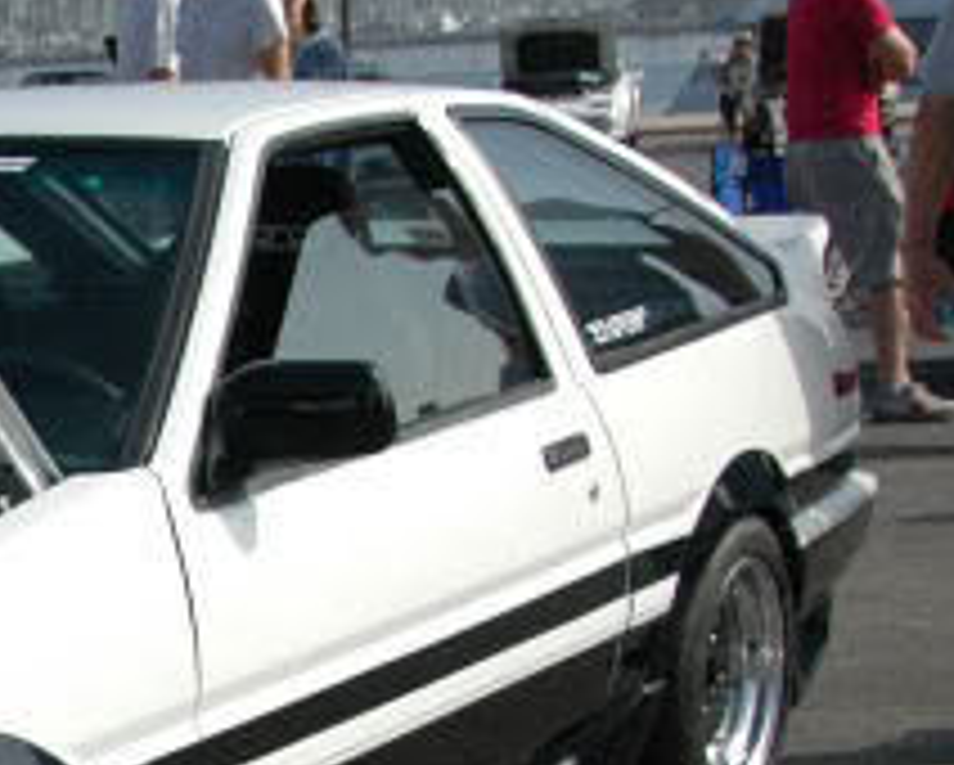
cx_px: -360
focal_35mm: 115
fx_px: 3250
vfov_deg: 13.2
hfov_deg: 15.7
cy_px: 778
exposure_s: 1/2000
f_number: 4.5
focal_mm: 24
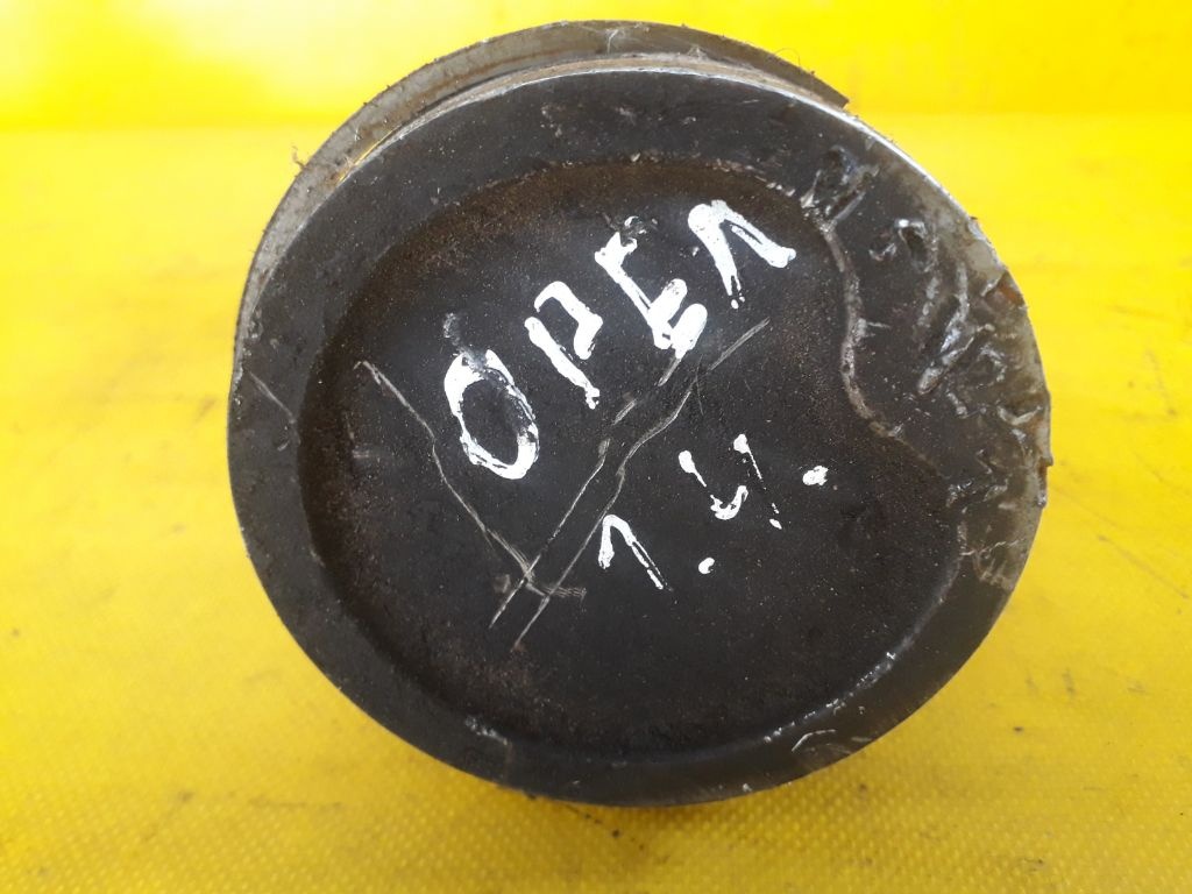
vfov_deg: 51.4
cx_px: 596
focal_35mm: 27
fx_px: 930
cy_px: 447
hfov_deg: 65.3
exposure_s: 1/33
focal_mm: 3.6
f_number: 1.9
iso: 160
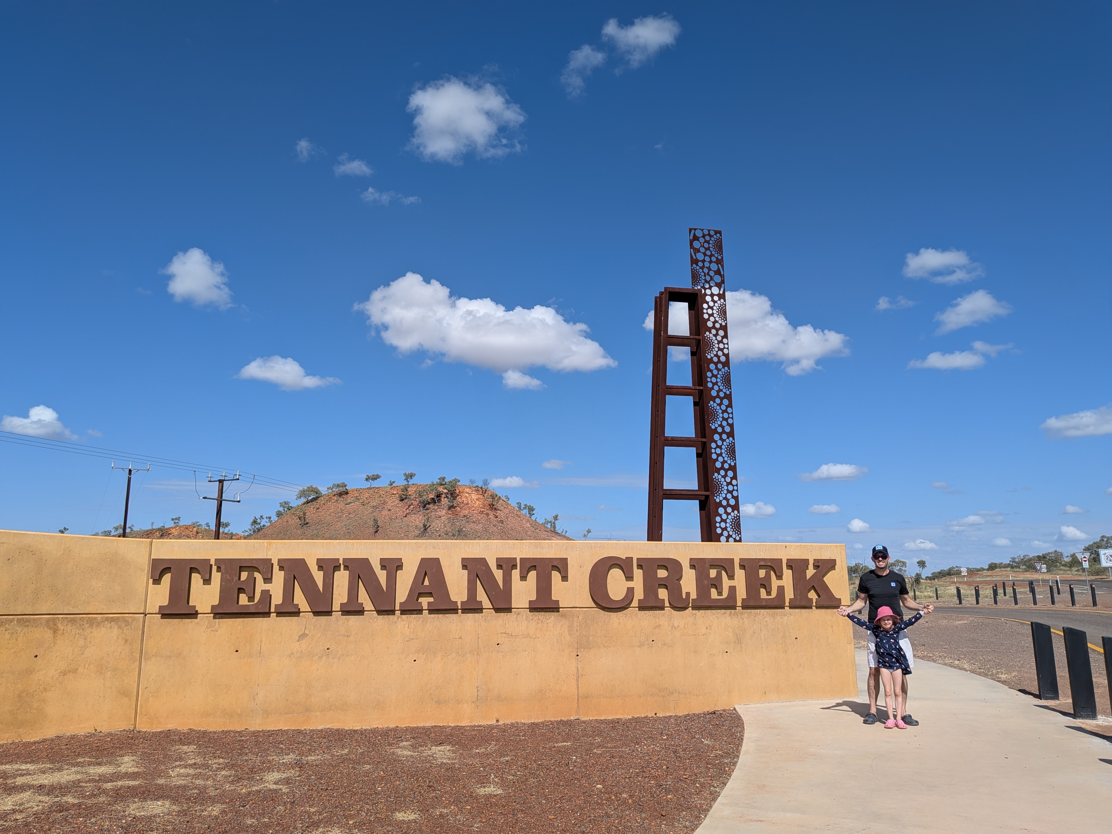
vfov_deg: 56.8
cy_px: 417
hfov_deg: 71.6
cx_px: 556
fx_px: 771
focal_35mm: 24
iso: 29
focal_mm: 4.53
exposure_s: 1/2096
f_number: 1.7
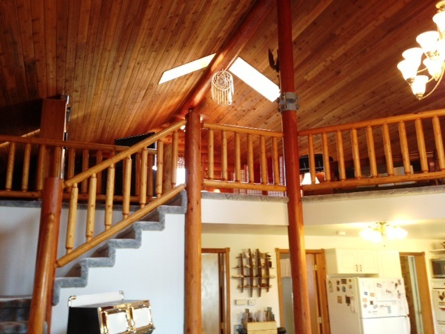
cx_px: 222
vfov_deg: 42.9
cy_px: 167
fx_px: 424
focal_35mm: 33
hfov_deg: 55.4
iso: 125
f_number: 2.4
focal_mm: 4.13
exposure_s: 1/20
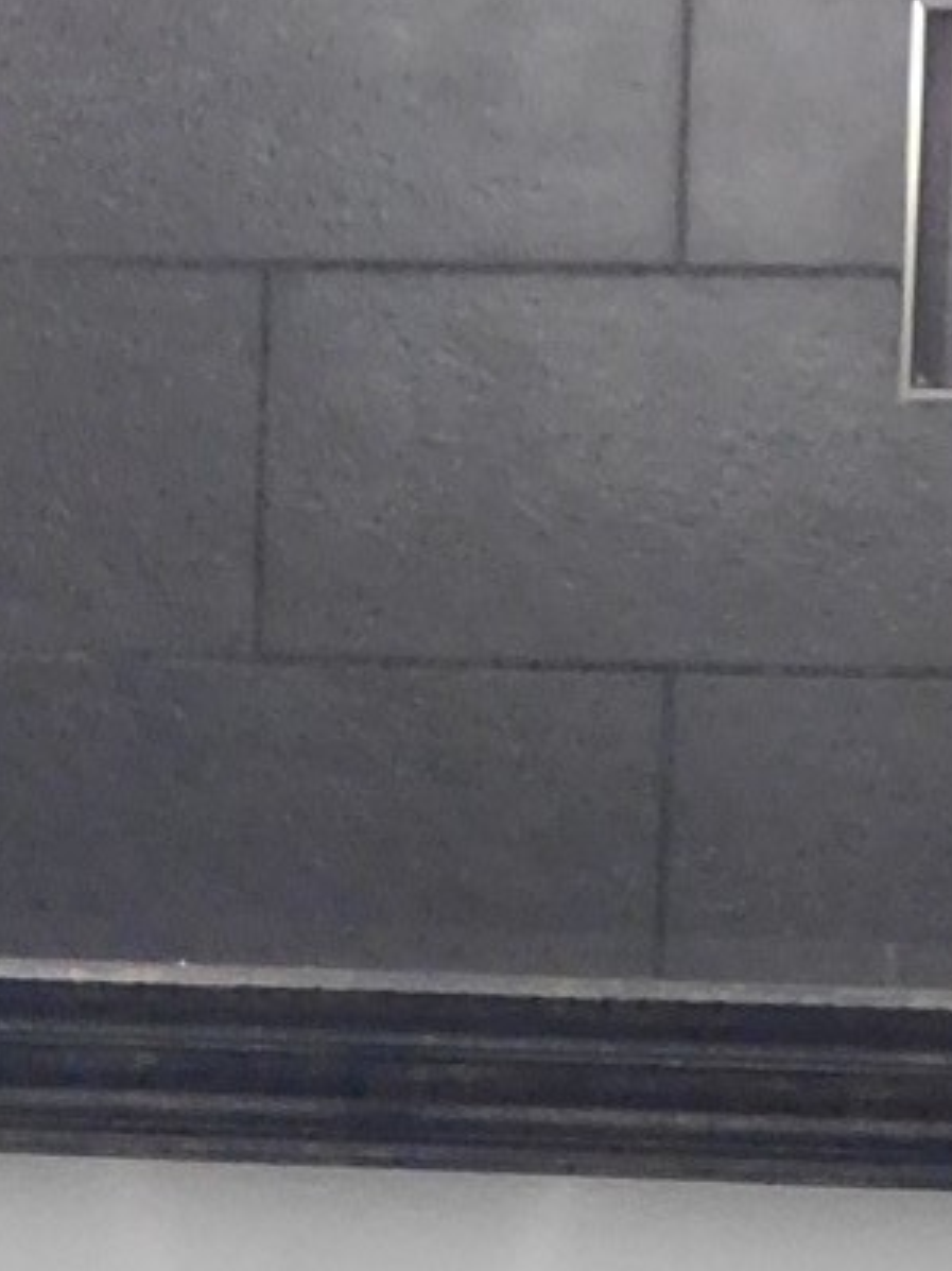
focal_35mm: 154
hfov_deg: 9.6
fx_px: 5650
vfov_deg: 12.7
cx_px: 83
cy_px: 1198
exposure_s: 1/13
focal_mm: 5.3
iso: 400
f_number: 3.2
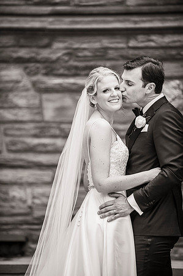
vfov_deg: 10.3
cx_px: 92
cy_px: 138
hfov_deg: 6.9
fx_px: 1528
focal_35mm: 200
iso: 1600
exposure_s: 1/3200
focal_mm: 200
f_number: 2.8
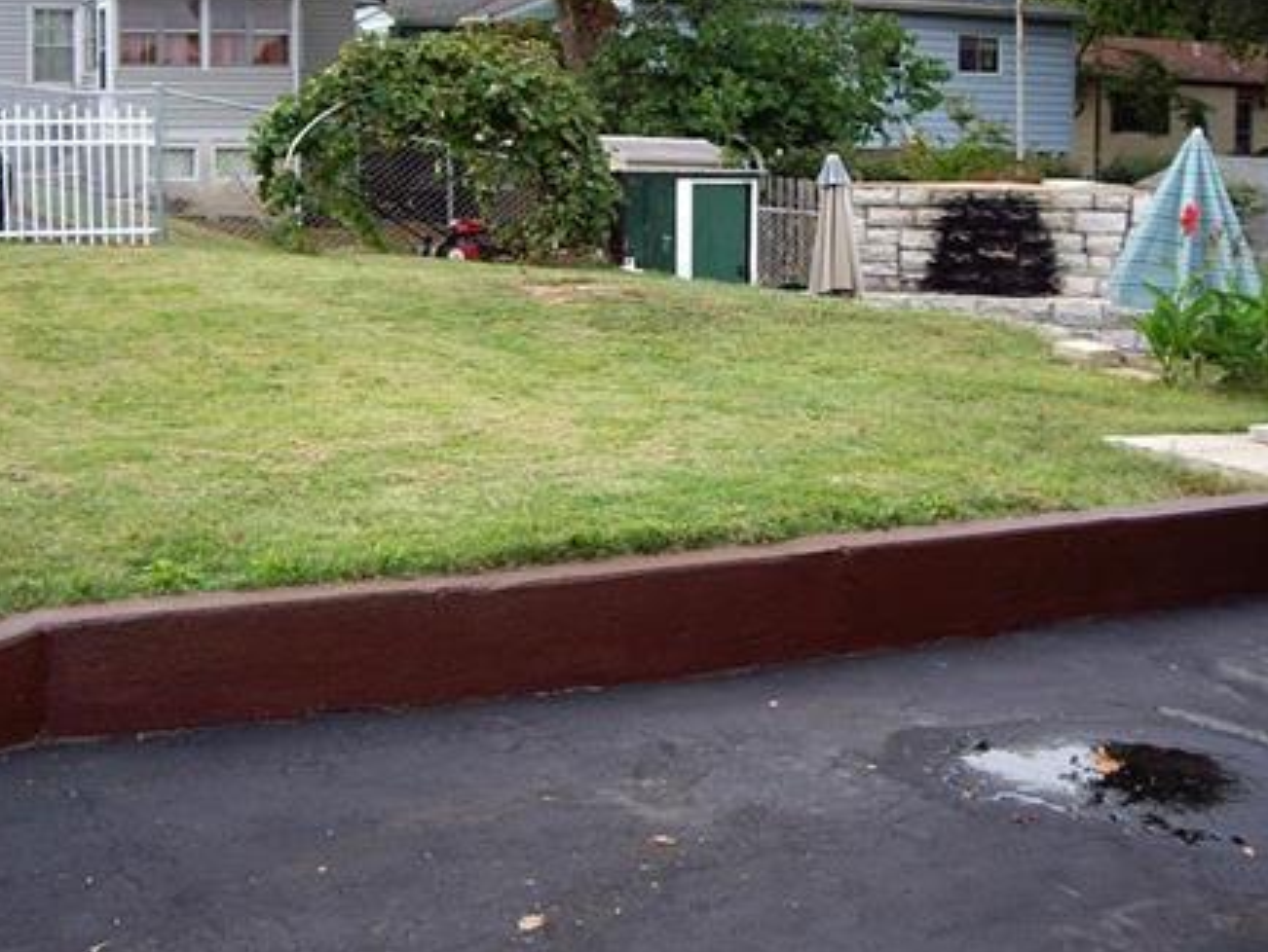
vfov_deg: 26.0
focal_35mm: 56
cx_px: 666
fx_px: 2052
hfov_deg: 34.3
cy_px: 310
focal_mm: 6.2
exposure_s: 1/125
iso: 100
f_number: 4.3
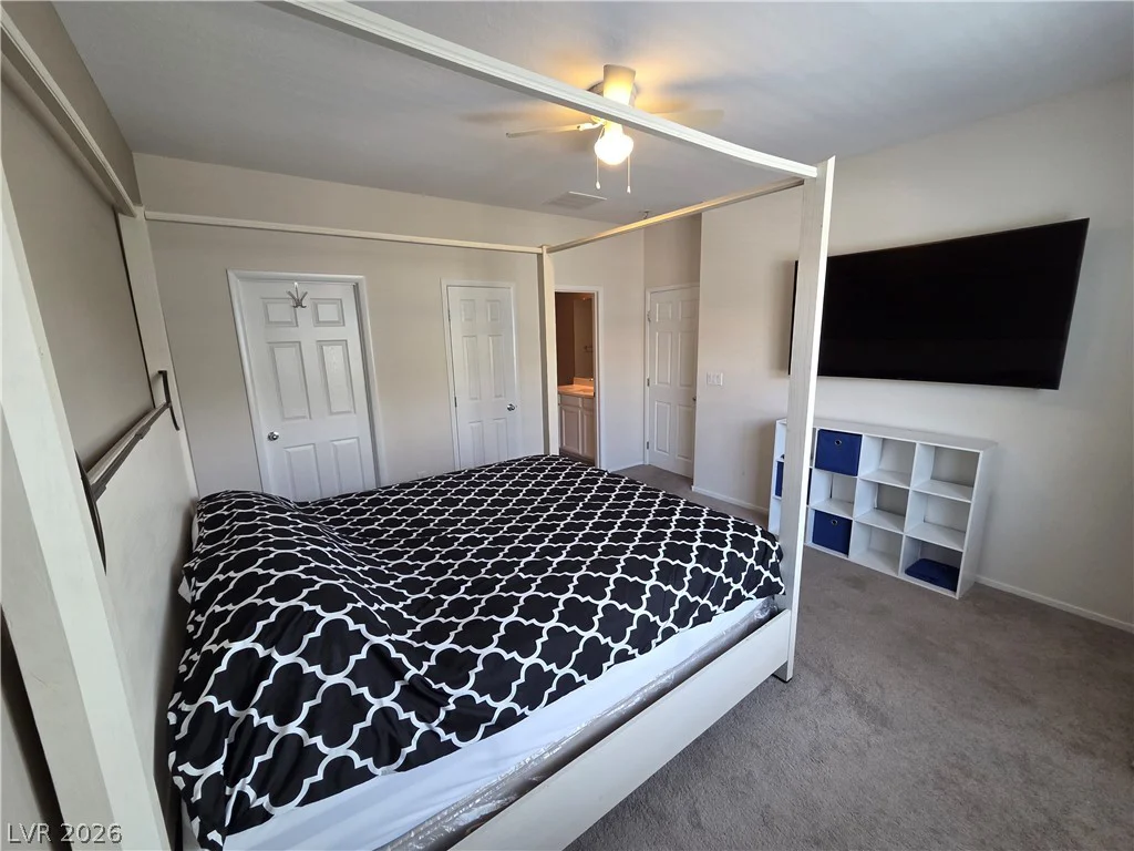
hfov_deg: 106.2
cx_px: 567
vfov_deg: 89.9
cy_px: 426
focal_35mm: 13
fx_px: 426
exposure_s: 1/60
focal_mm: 2.2
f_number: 2.2
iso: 200
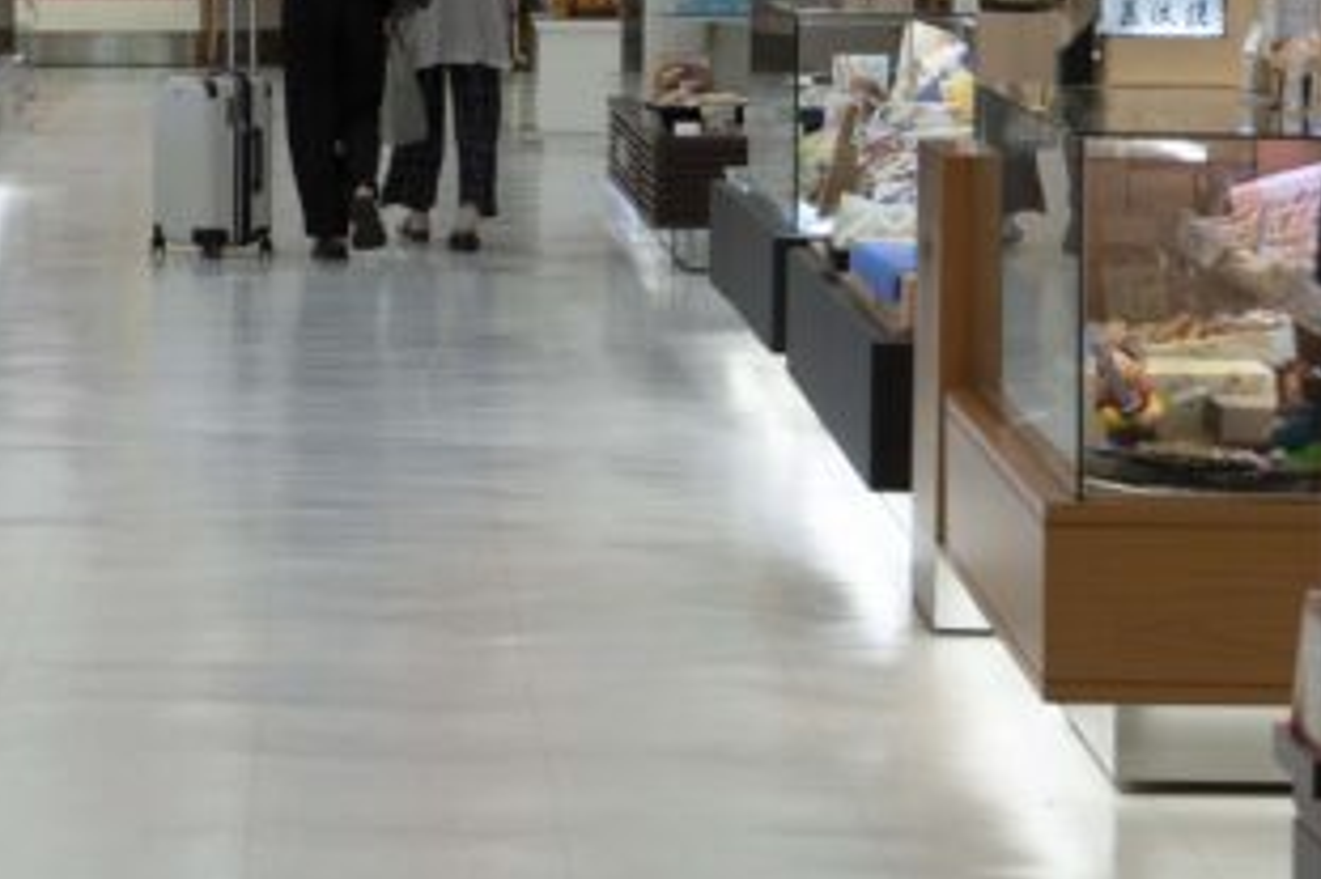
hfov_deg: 12.9
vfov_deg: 8.6
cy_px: -142
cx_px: 170
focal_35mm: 158
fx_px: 5794
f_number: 5.6
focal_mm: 48
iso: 400
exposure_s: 1/160
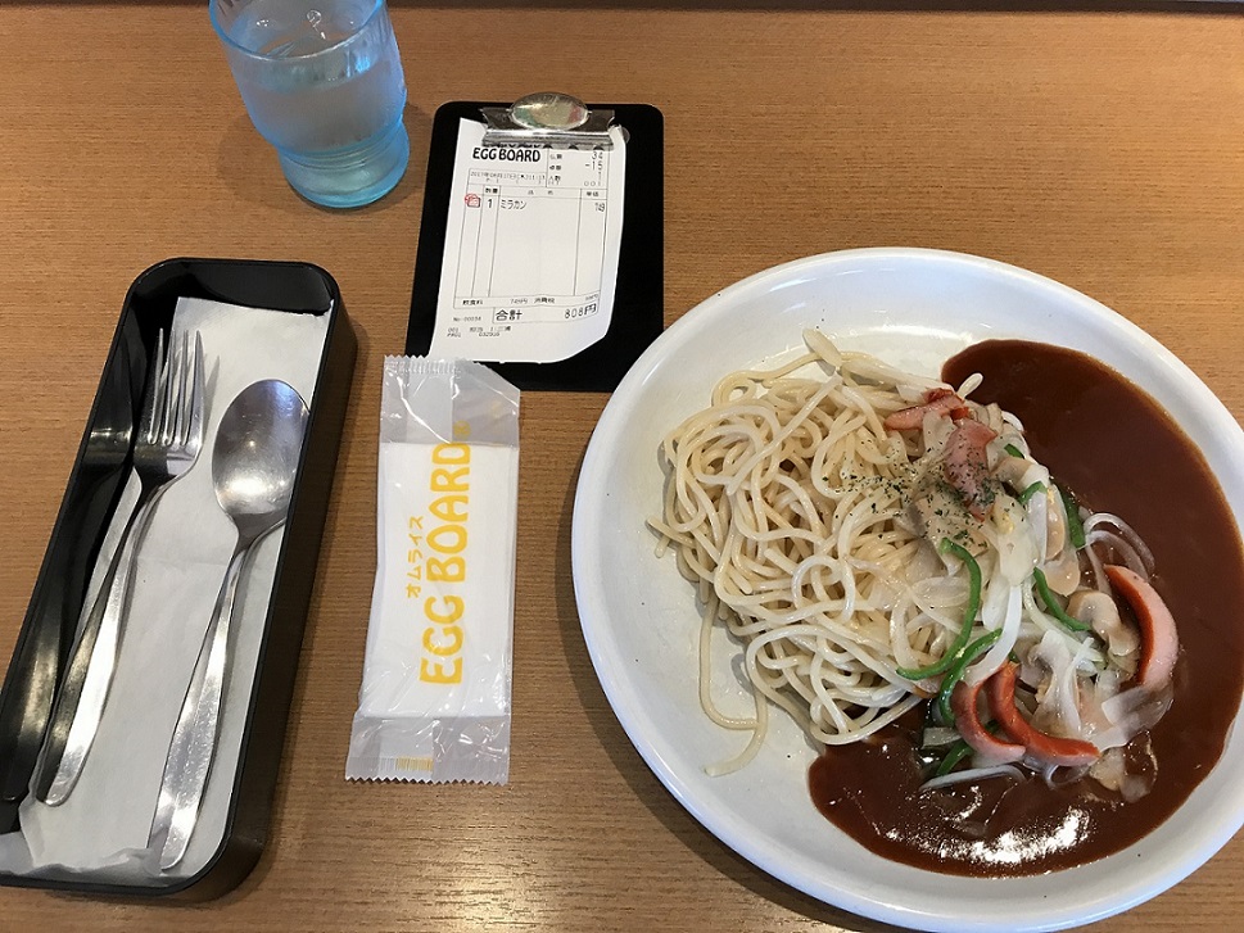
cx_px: 622
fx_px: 1006
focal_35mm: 28
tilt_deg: -63.9
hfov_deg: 63.4
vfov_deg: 49.8
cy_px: 466
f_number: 1.8
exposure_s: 1/30
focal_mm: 3.99
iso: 25
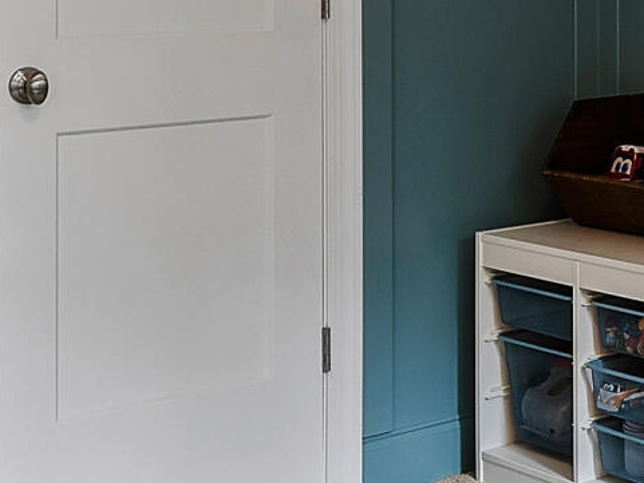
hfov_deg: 20.8
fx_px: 1675
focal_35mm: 90
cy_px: -95
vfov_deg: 15.8
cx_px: 695
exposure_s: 1.3
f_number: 8
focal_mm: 10
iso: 100
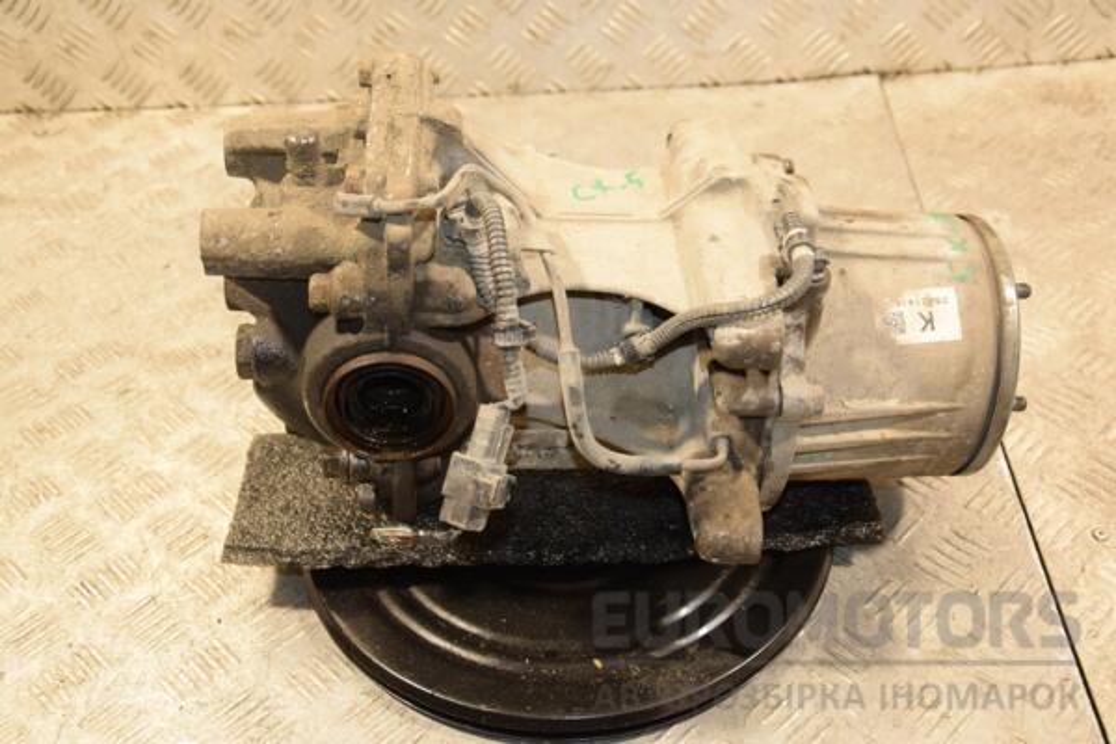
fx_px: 1395
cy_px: 372
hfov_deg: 43.6
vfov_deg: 29.9
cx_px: 558
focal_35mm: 45
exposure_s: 1/100
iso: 800
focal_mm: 30
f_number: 5
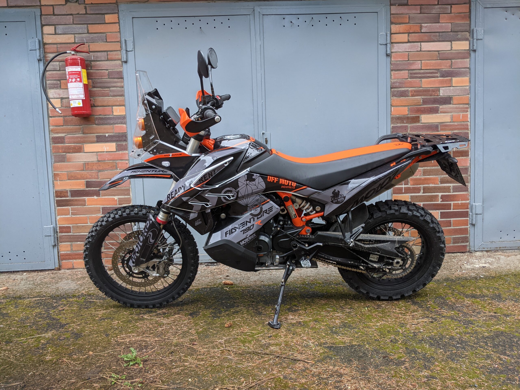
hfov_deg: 65.3
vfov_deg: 51.4
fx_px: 406
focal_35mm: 27
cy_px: 195
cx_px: 260
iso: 102
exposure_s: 1/119
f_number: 1.8
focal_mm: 4.44
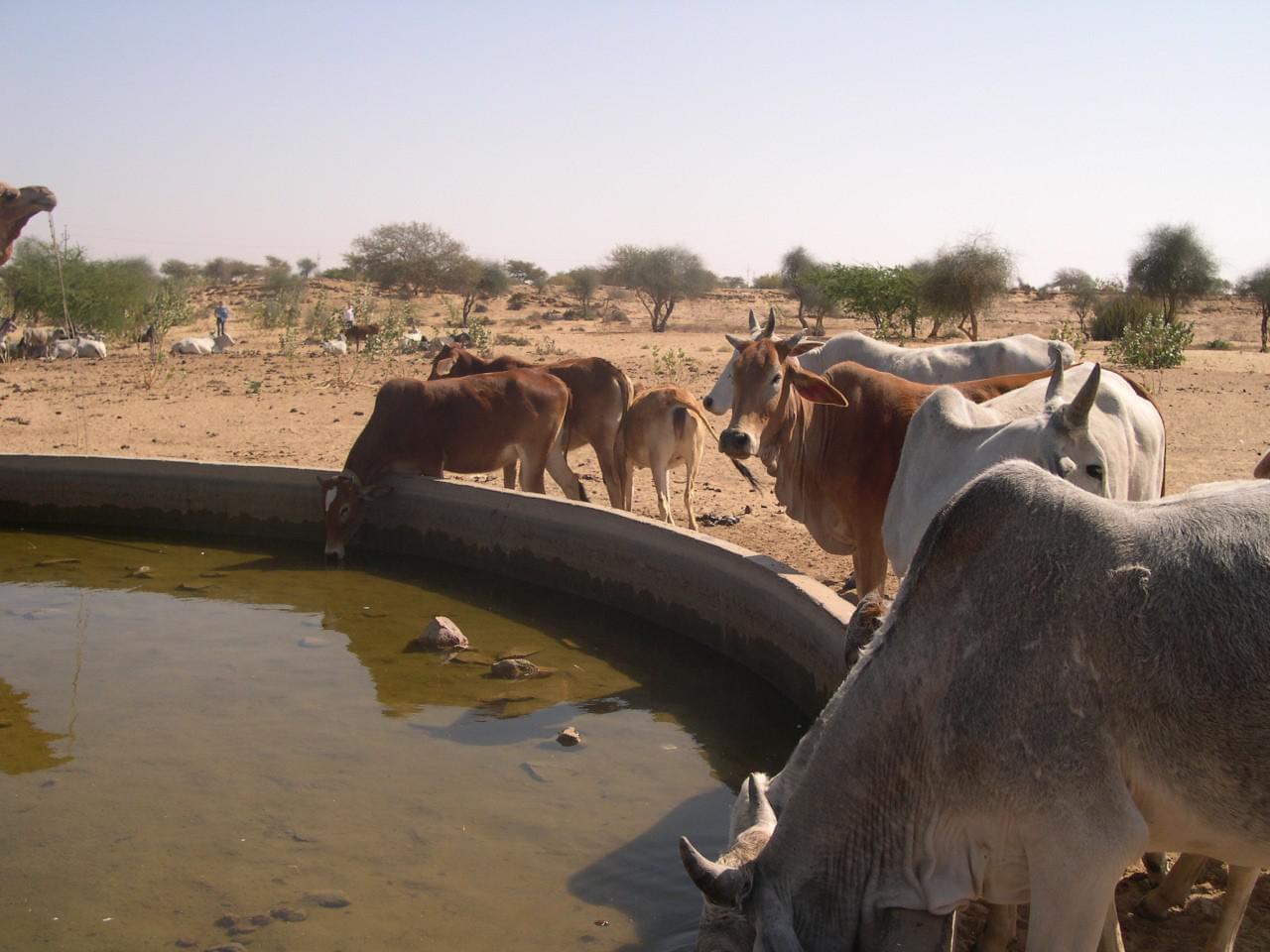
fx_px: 1394
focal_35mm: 38
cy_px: 476
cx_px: 635
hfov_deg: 49.0
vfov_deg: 37.7
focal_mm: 8
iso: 100
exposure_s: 1/227
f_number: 7.6
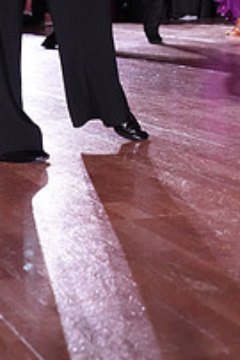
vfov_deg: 15.3
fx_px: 1262
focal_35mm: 126
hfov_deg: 10.8
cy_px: -137
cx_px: 243
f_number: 5
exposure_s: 1/320
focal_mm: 44
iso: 5000
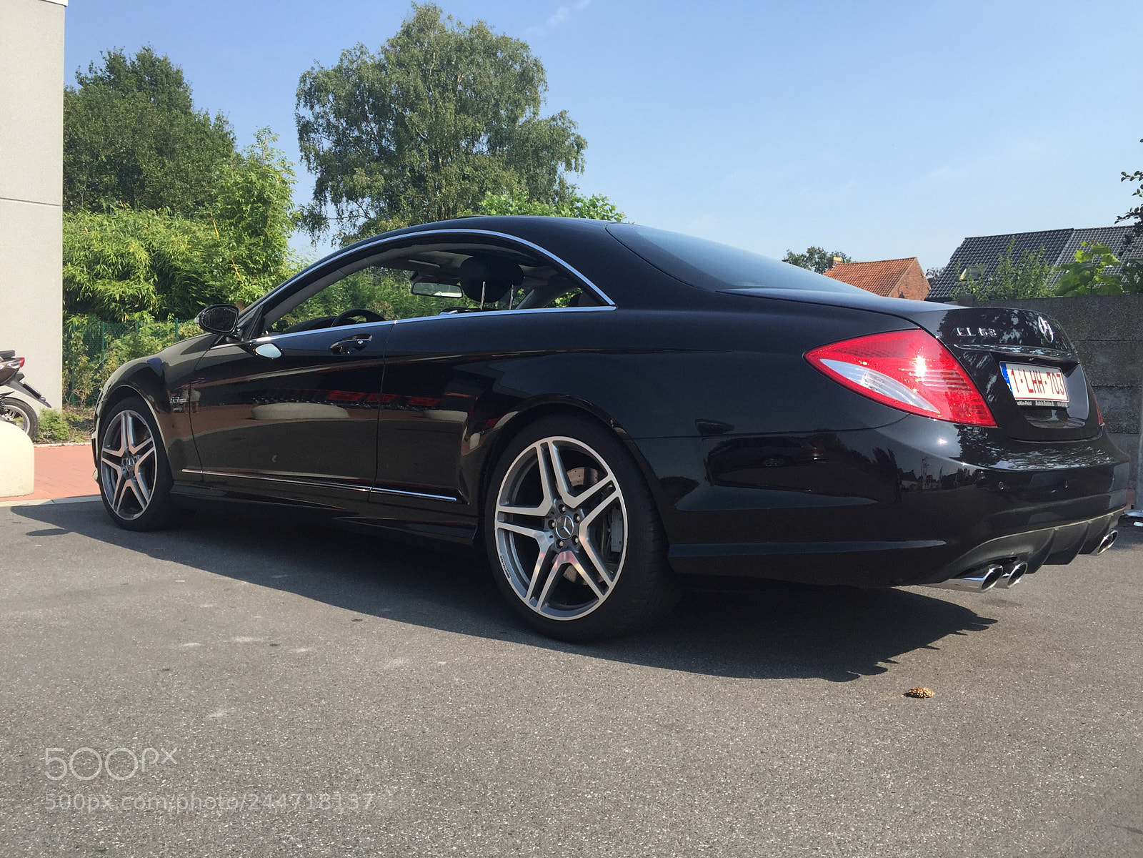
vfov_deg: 48.2
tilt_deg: -4.3
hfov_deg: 61.7
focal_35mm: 29
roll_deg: -2.9
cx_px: 572
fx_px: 958
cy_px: 429
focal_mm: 4.15
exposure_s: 1/1199
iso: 32
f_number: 2.2
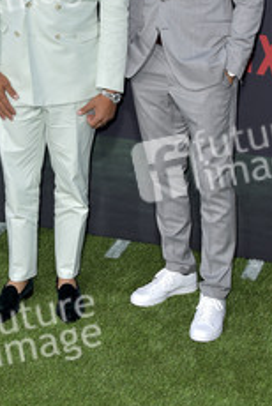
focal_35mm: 73
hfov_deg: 18.6
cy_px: 72
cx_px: 63
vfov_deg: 27.1
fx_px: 825
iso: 400
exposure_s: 1/250
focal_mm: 42
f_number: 6.3
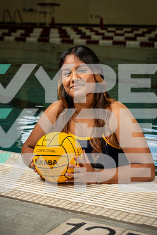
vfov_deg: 23.9
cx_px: 68
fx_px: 557
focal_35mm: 85
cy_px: 129
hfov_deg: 16.1
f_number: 5.6
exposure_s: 1/250
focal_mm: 70
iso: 640
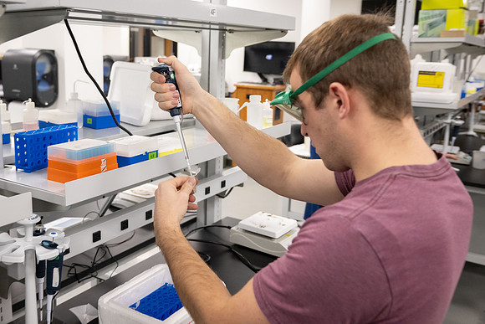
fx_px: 428
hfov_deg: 58.9
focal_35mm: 32
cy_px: 134
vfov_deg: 41.3
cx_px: 210
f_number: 4
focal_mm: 27
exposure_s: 1/250
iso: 2500
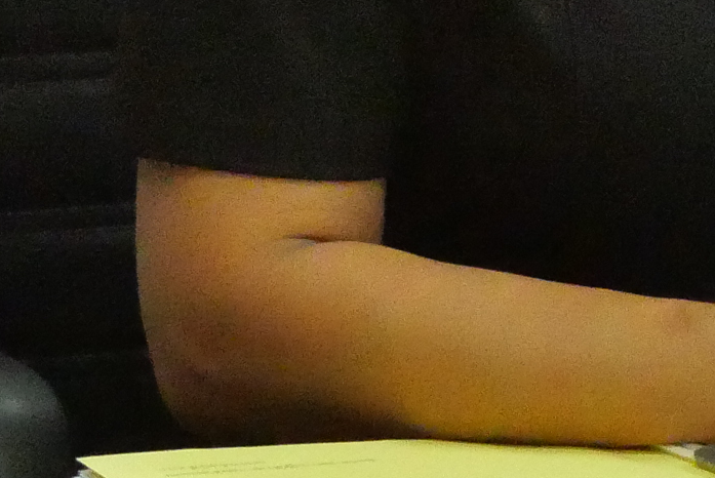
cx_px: 701
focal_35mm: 506
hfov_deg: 4.1
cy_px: -520
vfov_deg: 2.7
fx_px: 10058
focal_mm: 46
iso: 6400
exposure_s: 1/160
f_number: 5.6
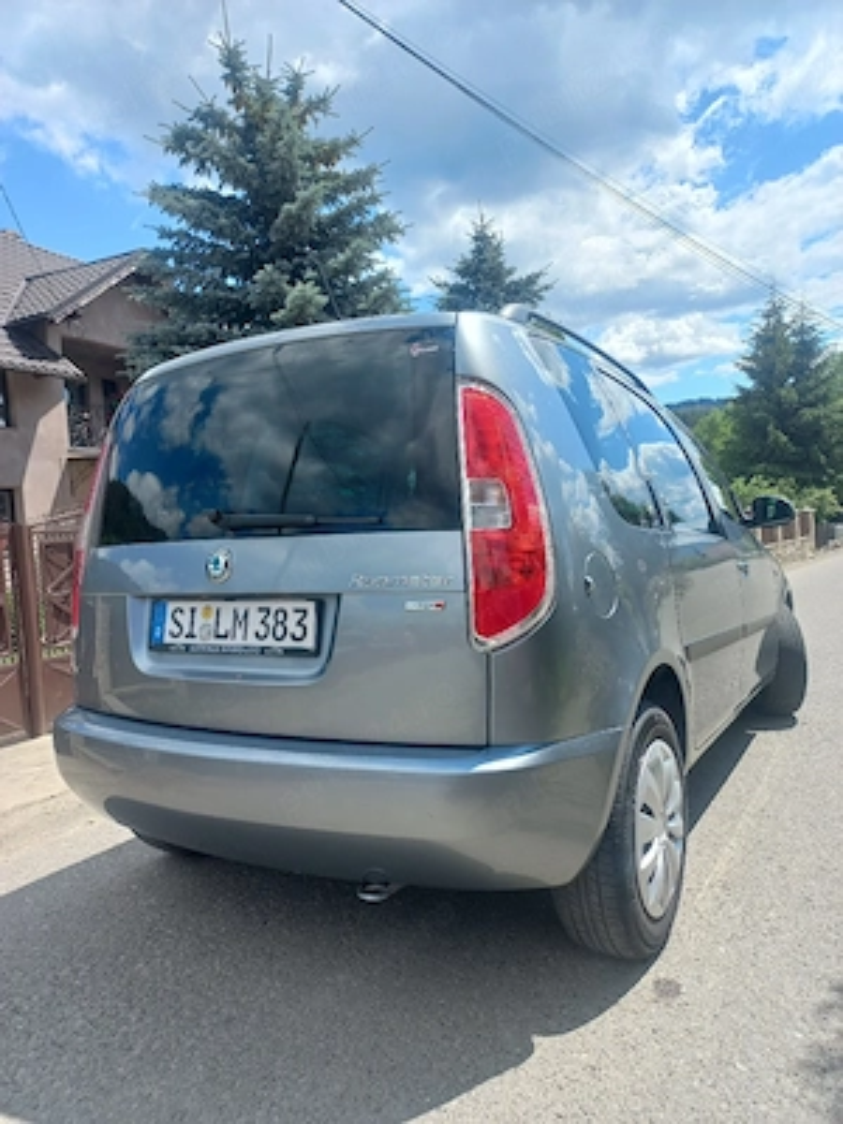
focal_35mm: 25
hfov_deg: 54.9
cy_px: 562
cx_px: 422
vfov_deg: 69.4
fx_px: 812
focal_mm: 4.6
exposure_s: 1/476
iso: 25
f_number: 1.8
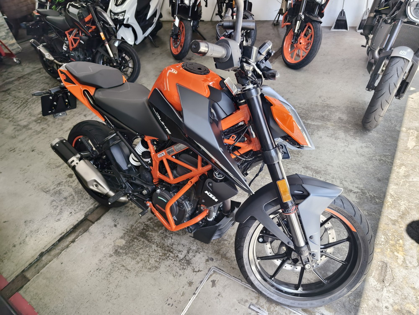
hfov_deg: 73.9
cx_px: 210
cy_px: 158
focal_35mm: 23
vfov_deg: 58.9
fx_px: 278
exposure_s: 1/188
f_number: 1.75
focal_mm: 8.67
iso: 50
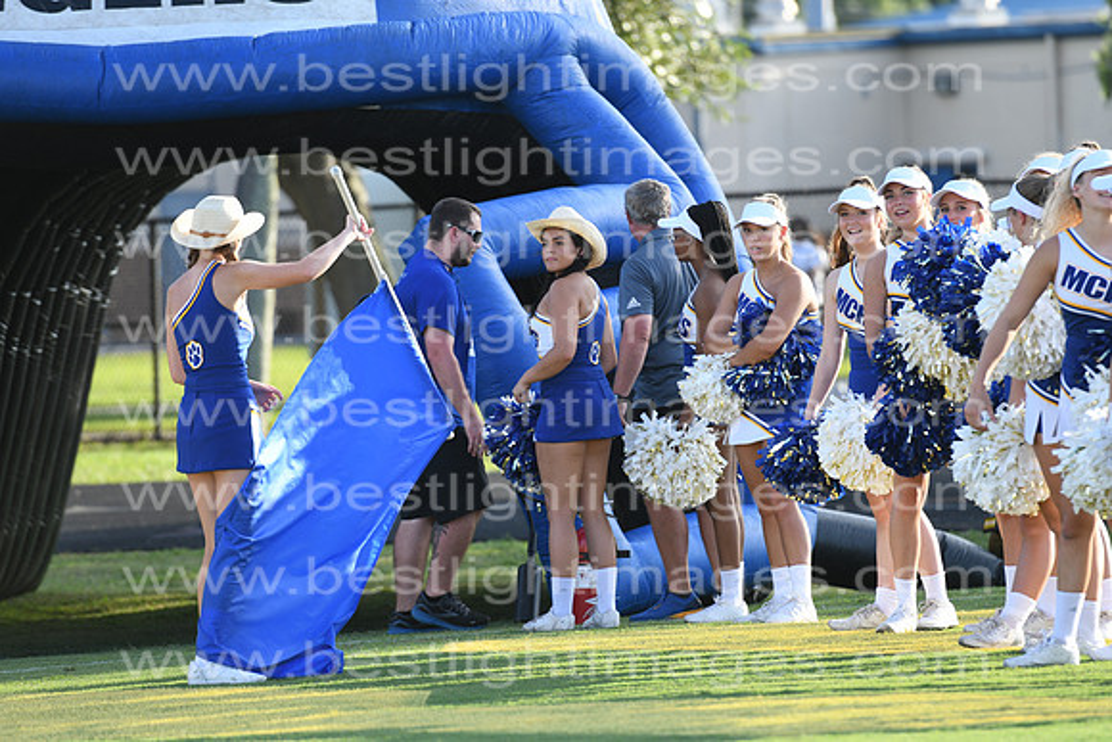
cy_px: 371
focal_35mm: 300
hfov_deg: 6.9
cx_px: 556
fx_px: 9268
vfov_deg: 4.6
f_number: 4
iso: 200
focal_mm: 200
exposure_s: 1/640
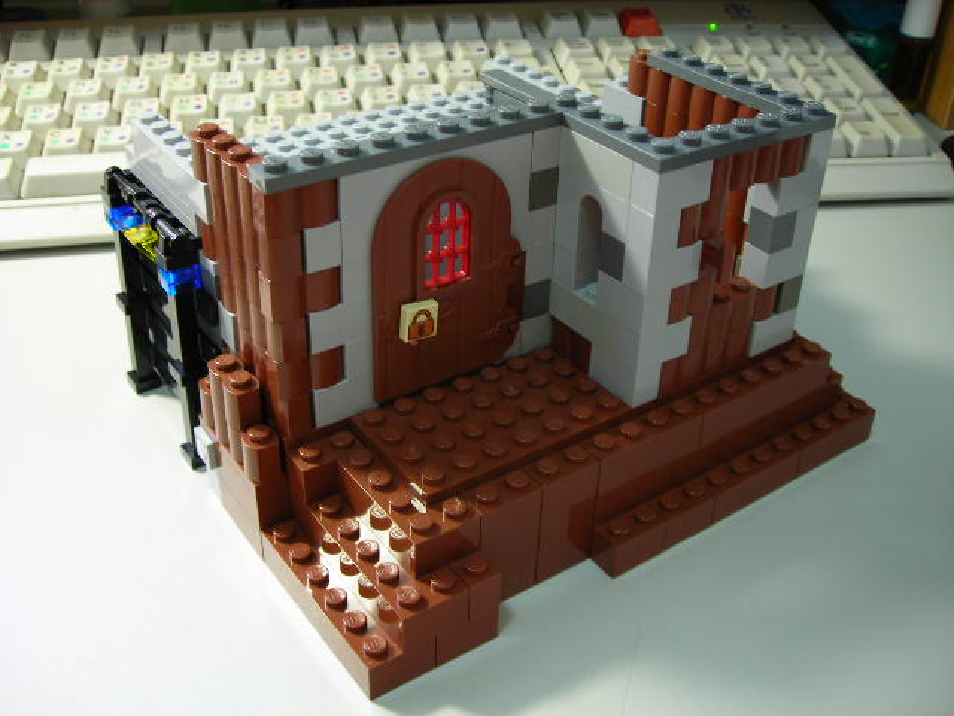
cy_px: 358
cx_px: 477
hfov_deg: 49.0
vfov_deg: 37.7
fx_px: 1047
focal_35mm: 38
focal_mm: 6.3
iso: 61
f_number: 3.2
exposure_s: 1/4
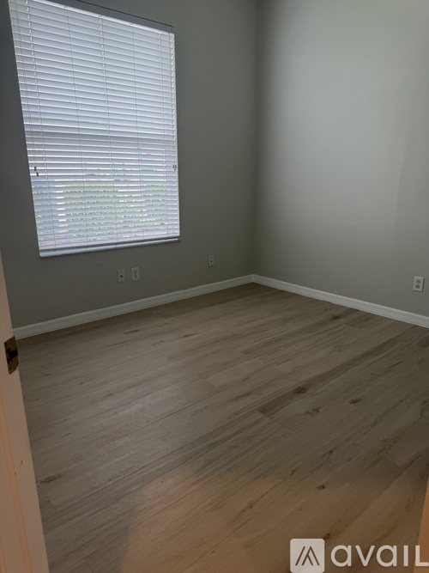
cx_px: 214
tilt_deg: -12.2
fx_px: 397
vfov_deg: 71.6
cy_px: 286
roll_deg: -0.1
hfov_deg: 56.8
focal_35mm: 24
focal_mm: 6.76
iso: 80
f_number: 1.78
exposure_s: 1/120
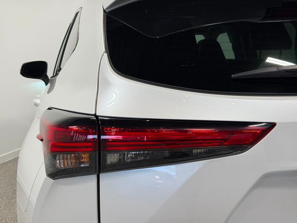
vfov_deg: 30.3
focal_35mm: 48
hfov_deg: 39.7
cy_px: 112
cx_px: 148
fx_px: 412
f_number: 1.78
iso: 64
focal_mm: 6.76
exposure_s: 1/370
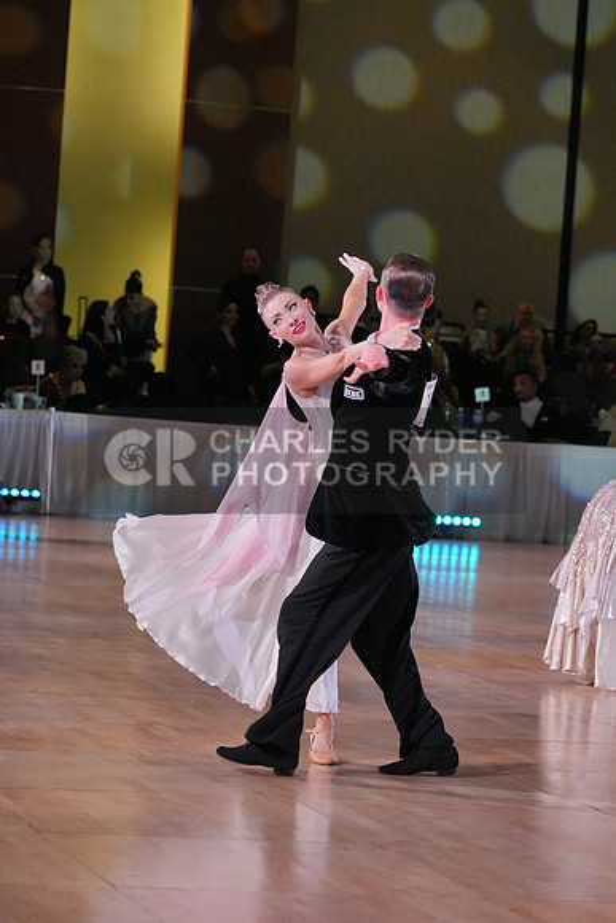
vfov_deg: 13.9
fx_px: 3796
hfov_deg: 9.3
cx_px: 308
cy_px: 462
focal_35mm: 148
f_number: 7.1
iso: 5000
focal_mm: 148
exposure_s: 1/400
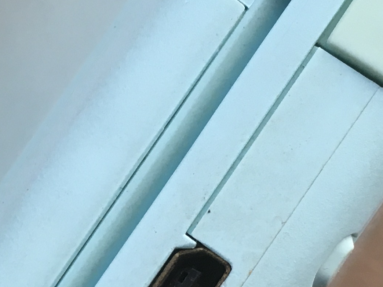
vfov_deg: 13.1
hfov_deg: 17.5
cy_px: 272
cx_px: 102
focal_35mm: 112
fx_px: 1239
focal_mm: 4.15
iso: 40
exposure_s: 1/33
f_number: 2.2
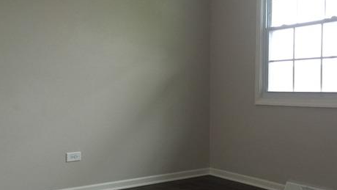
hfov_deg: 45.8
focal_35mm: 44
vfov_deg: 27.1
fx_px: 393
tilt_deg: -1.1
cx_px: 221
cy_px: 103
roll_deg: -0.9
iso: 100
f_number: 2.2
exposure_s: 1/15
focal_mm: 4.15
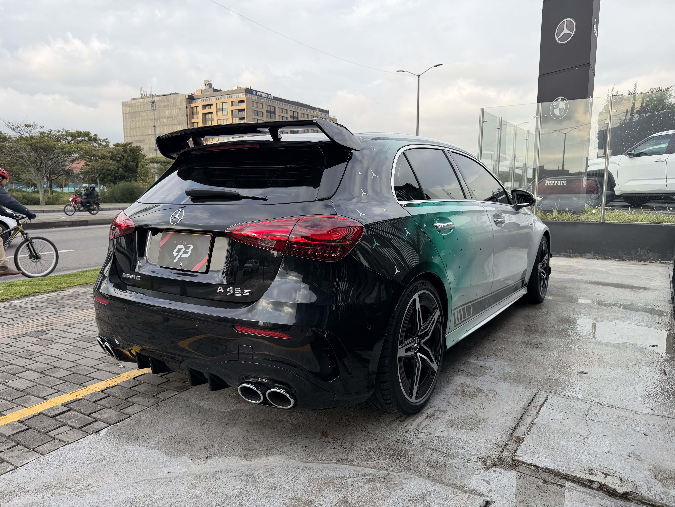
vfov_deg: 56.8
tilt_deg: -7.2
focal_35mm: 24
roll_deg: +1.0
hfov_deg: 71.6
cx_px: 338
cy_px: 254
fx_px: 468
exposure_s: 1/1250
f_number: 1.78
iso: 80
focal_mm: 6.76
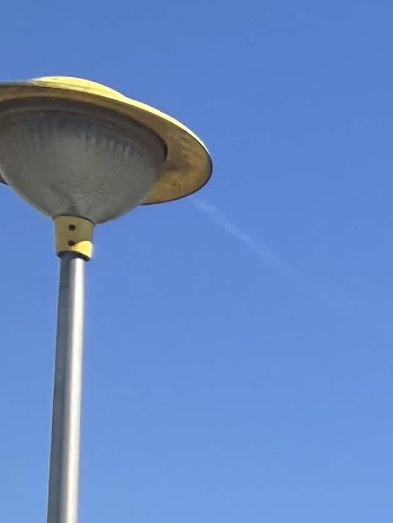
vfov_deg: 12.9
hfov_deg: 9.2
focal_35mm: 139
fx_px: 2104
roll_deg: -0.2
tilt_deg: +1.8
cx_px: 1027
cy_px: 938
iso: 16
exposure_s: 1/1144
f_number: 1.8
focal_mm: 3
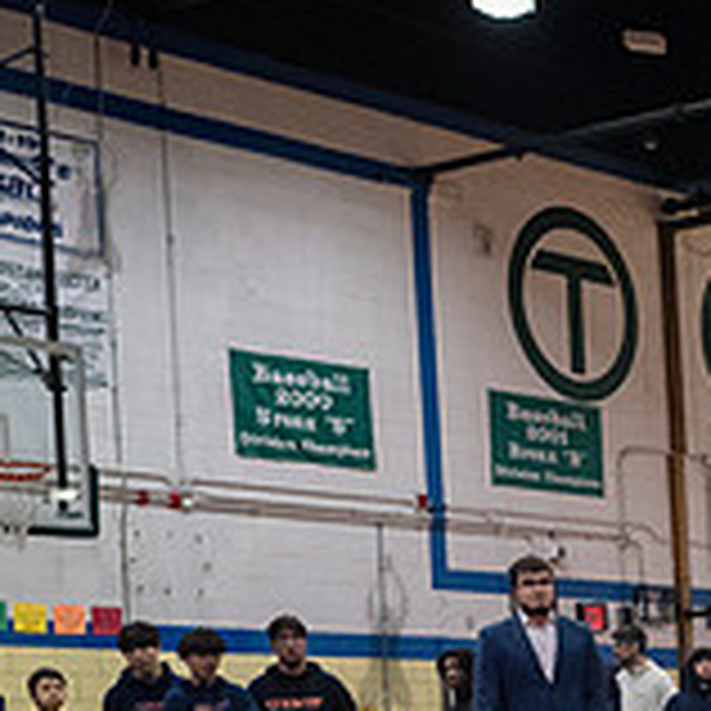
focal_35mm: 109
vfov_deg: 15.4
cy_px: 848
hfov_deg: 15.1
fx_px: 2533
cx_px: 963
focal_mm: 35
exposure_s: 1/400
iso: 8000
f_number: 4
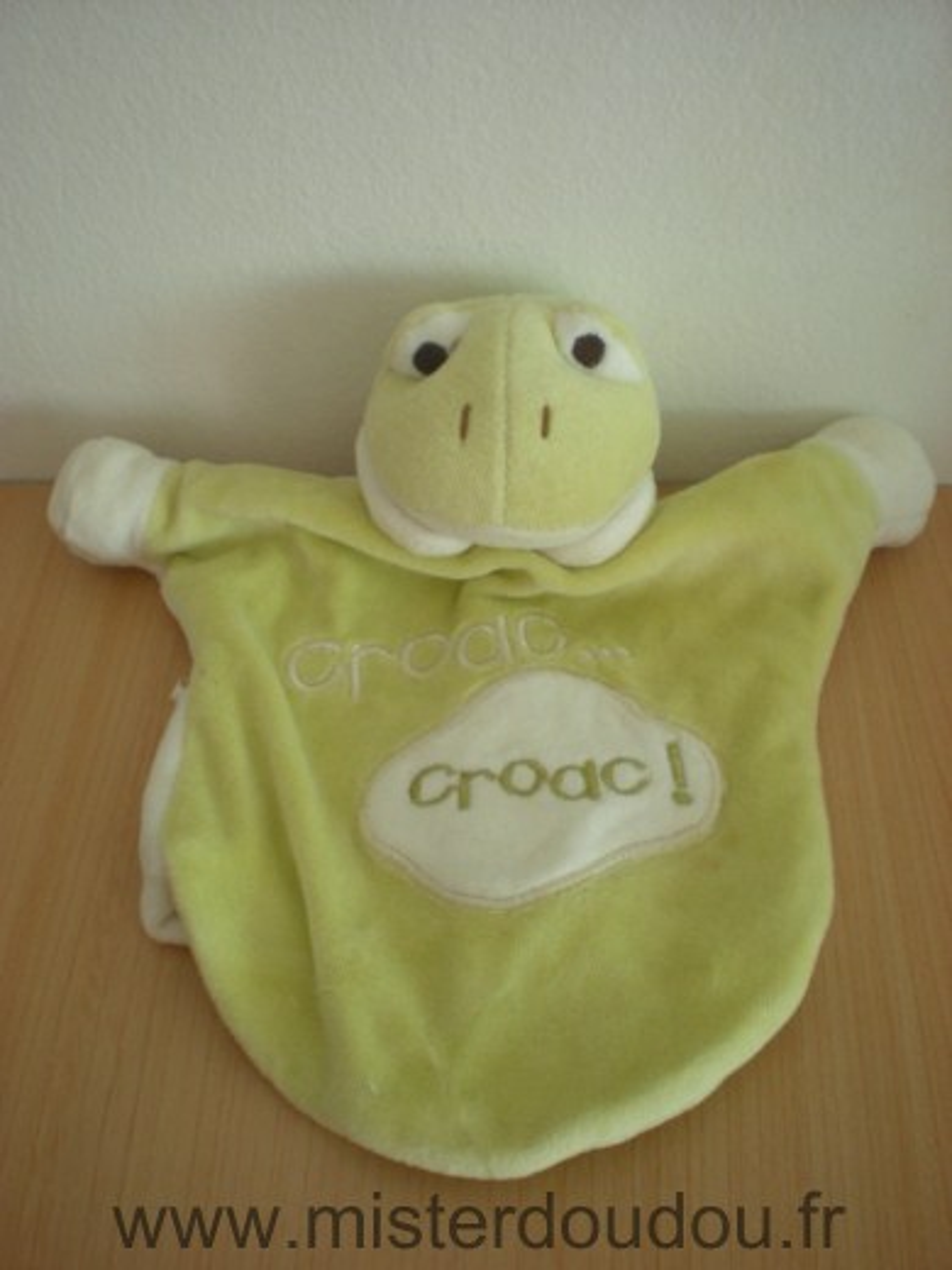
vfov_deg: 49.0
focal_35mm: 38
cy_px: 635
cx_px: 476
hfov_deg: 37.7
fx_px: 1393
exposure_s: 1/51.5
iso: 141
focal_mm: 6.3
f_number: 3.1
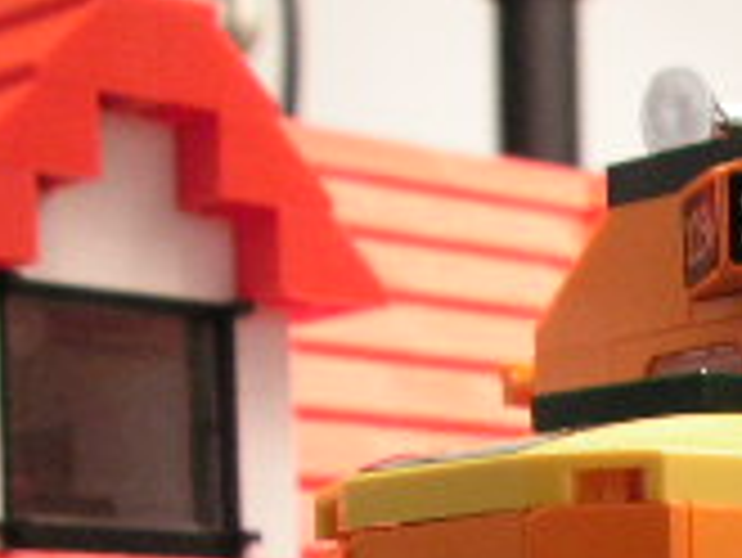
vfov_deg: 9.8
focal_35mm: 147
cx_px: 1381
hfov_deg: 12.2
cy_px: 824
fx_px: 3153
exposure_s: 1/8
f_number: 3.3
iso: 100
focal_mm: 6.3
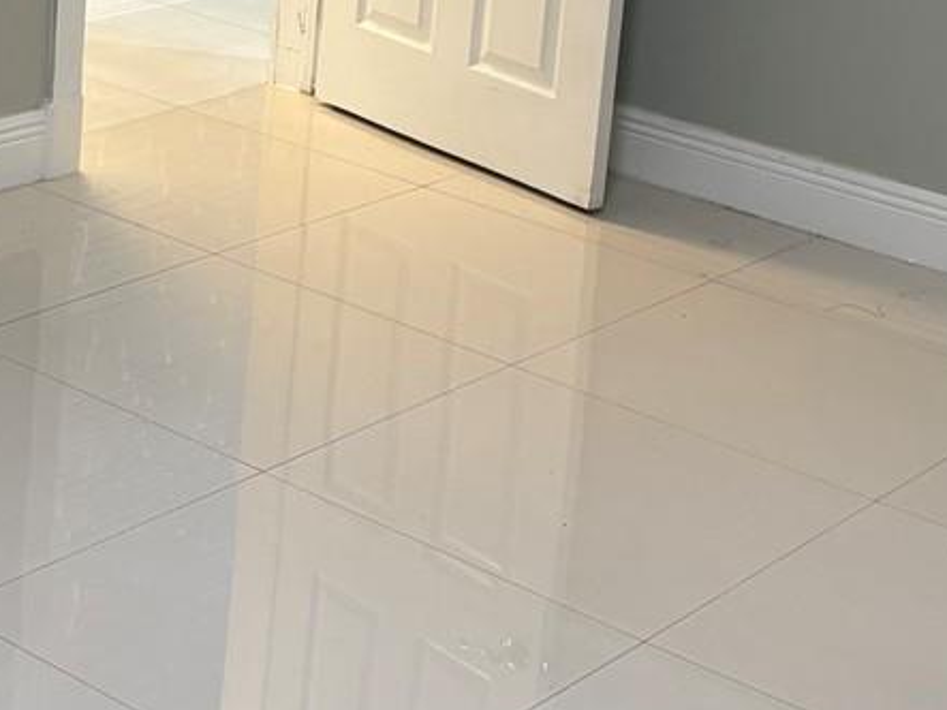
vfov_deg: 15.2
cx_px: 53
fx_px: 2571
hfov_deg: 20.4
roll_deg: -3.0
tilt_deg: -11.7
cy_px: -141
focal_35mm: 94
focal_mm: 5.96
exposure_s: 1/60
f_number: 1.6
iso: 100
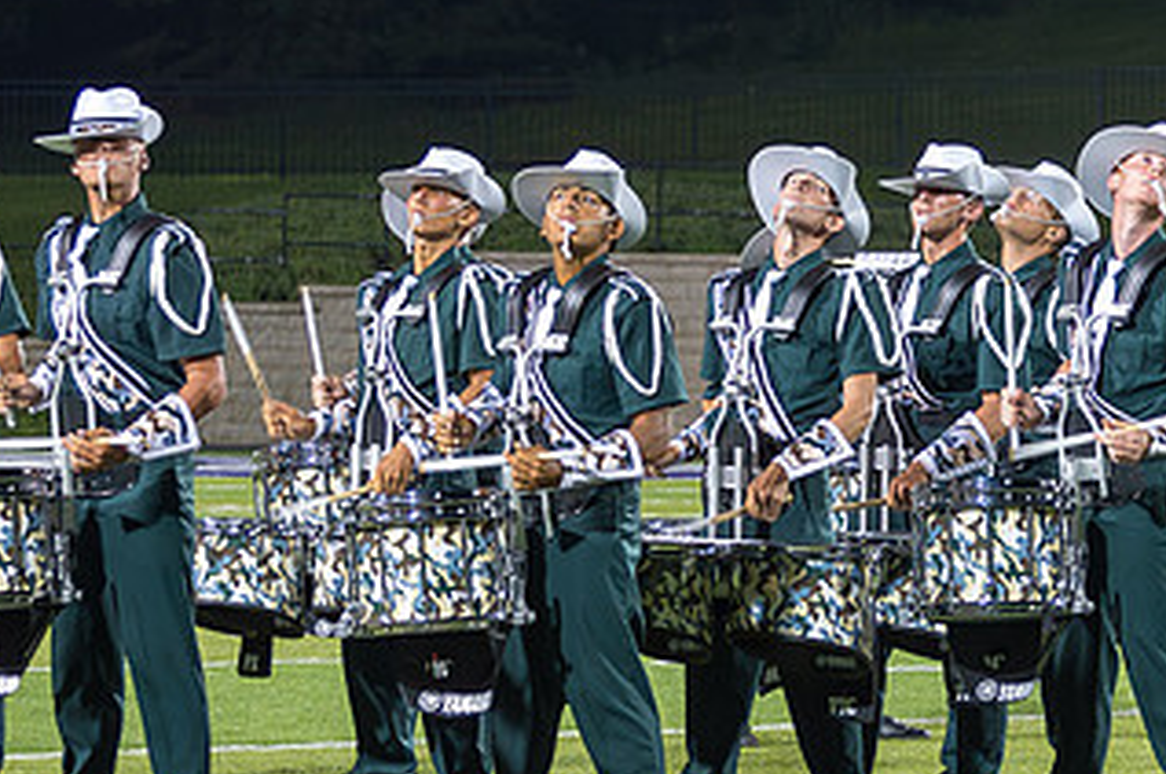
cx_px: 578
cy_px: 423
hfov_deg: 7.9
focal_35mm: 260
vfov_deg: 5.3
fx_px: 8408
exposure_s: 1/160
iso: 2200
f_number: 4.5
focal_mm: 92
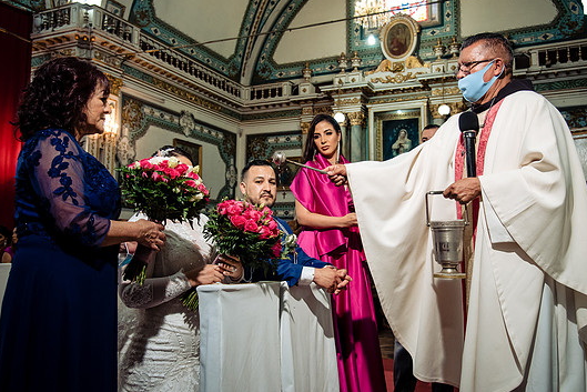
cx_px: 306
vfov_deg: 38.9
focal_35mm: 34
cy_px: 184
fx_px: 555
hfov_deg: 55.8
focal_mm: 31
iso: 2000
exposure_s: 1/100
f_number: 5
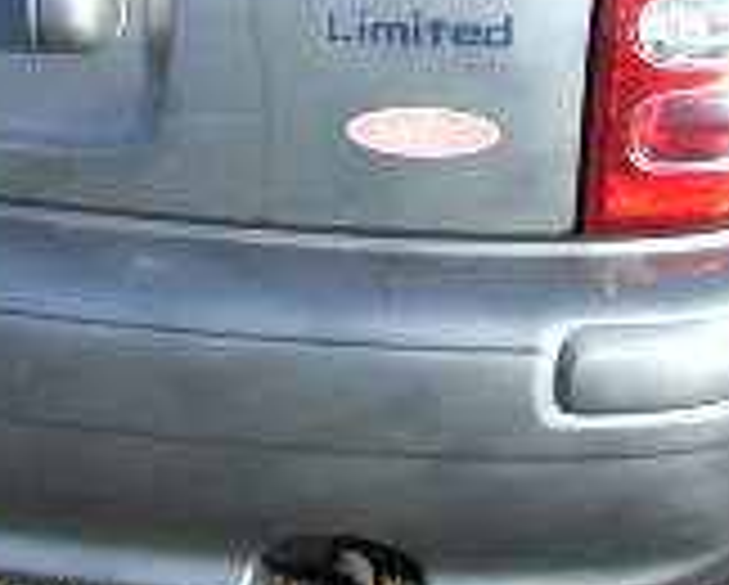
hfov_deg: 14.2
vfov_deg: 11.1
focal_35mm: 135
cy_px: -216
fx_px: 2916
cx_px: 153
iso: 50
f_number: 4.3
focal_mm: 5.8
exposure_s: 1/320
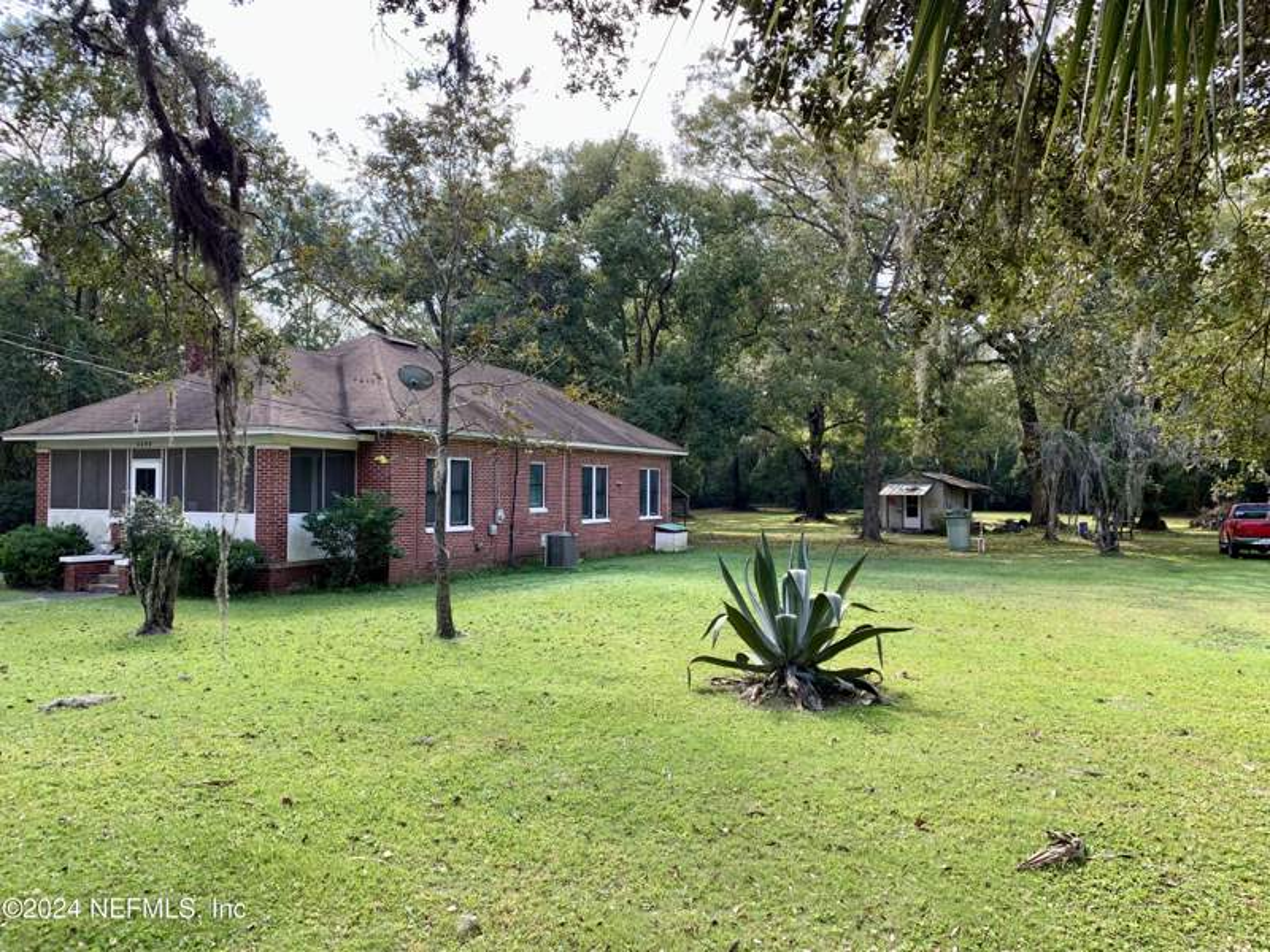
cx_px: 635
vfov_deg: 53.1
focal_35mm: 26
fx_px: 954
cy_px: 476
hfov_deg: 67.3
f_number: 1.8
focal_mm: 4.25
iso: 25
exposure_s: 1/410
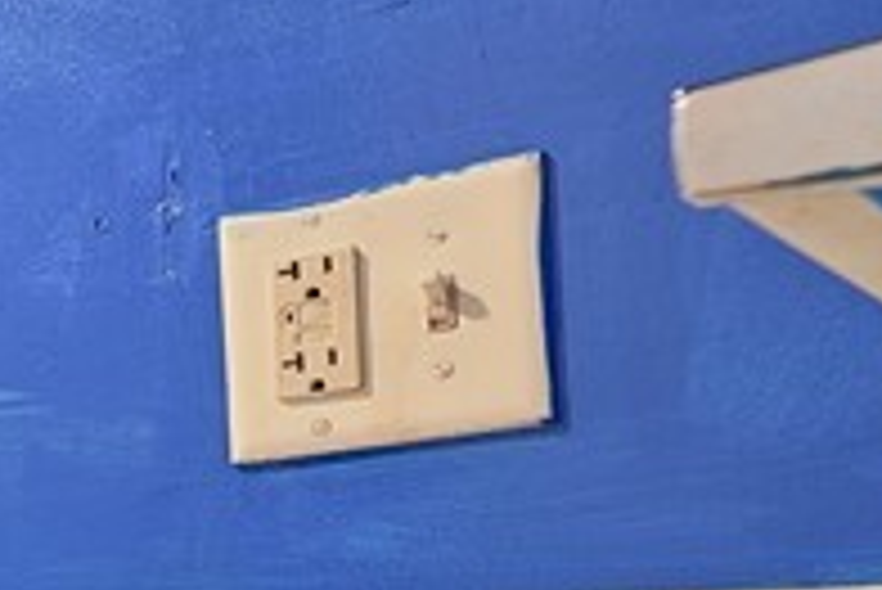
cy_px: 786
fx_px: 2305
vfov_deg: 14.0
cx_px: -1530
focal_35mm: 94
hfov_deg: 12.7
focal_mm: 17
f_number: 7.1
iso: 400
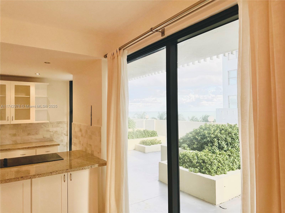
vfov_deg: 56.8
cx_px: 142
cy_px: 106
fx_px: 198
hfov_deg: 71.6
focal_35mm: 24
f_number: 1.78
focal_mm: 6.86
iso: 80
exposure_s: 1/767
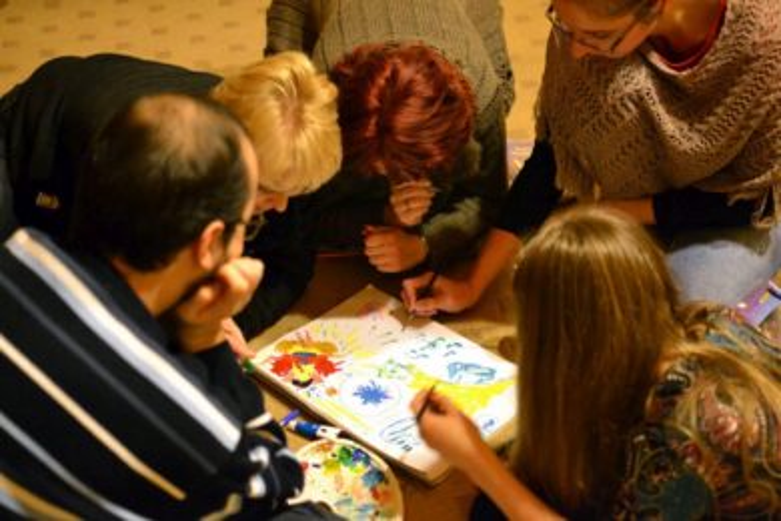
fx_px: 1139
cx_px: 390
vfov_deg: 25.8
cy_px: 260
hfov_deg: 37.9
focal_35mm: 52
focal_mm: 35
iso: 3200
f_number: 1.8
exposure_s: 1/50
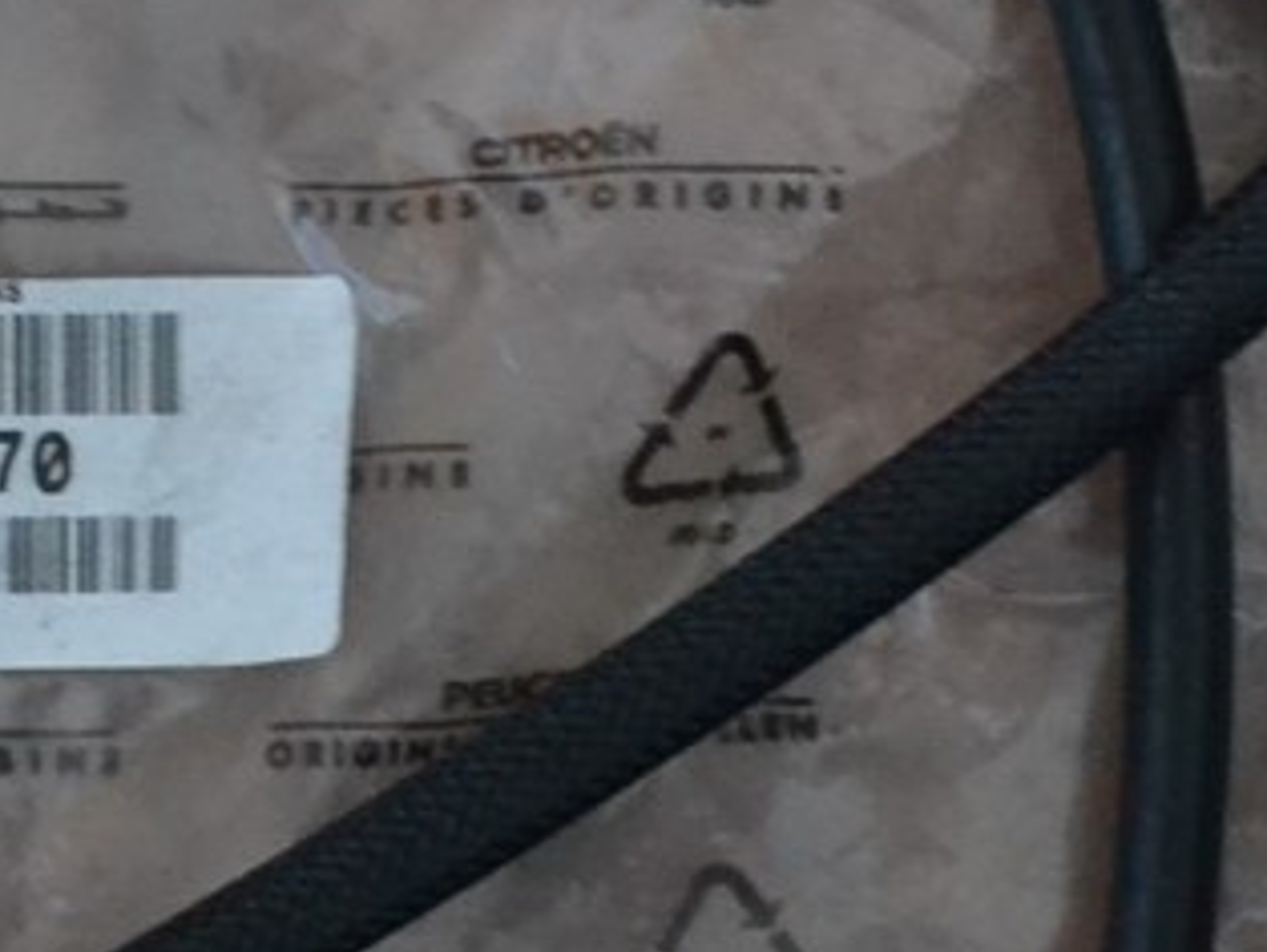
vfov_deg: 8.0
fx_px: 6813
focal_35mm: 186
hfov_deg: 10.6
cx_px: 319
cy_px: 335
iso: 3200
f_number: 4.5
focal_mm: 30
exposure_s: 1/25
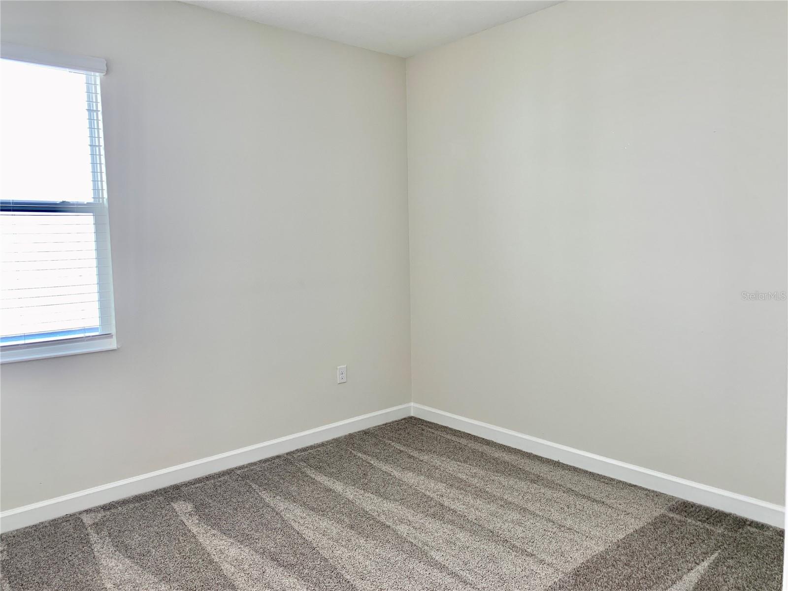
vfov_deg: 53.1
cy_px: 296
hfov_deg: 67.3
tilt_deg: -4.8
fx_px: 592
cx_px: 394
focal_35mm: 26
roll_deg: +0.3
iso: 80
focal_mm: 4.25
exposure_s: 1/120
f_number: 1.8
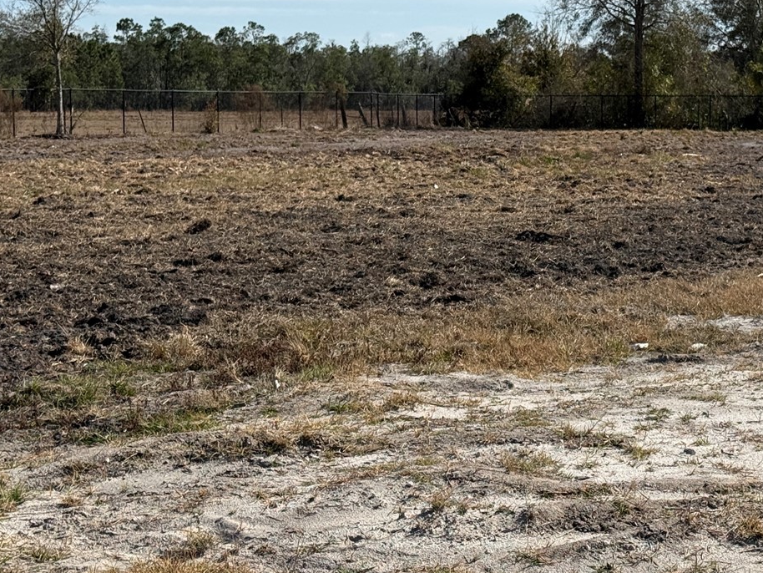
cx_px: 517
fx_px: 1852
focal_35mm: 84
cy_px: 185
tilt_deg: -1.9
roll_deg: -0.2
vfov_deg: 17.5
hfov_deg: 23.2
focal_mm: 6.76
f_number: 1.78
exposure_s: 1/6024
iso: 64
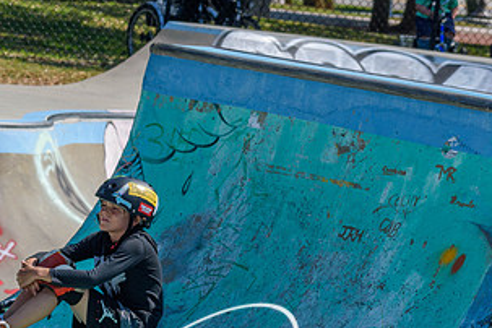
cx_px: 68
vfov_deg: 4.3
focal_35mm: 316
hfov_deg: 6.5
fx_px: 4318
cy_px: 241
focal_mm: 110
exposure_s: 1/800
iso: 200
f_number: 7.1
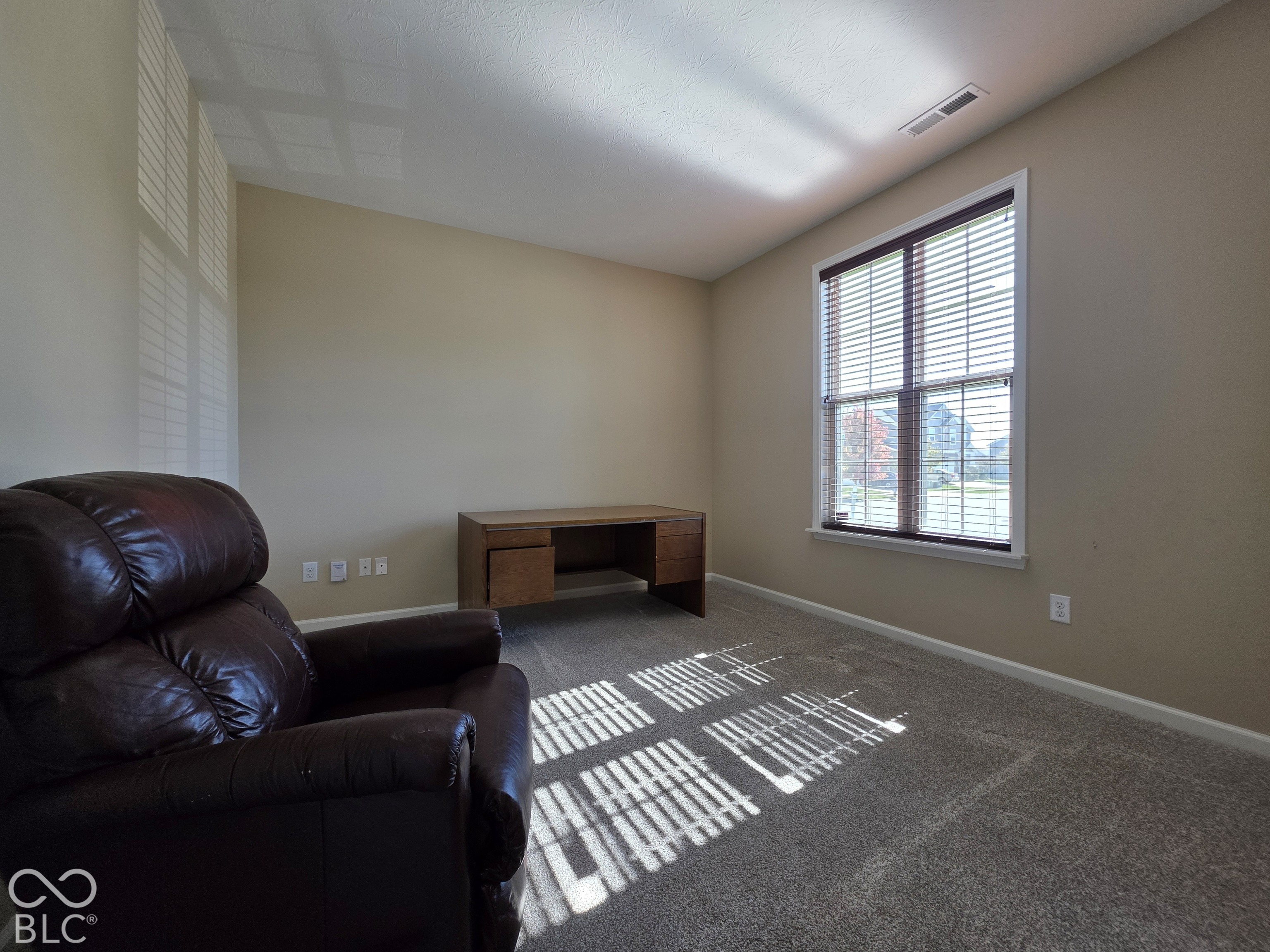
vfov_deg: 89.9
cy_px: 476
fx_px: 477
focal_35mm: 13
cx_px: 635
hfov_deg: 106.2
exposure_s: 1/120
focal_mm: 2.2
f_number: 1.9
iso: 80
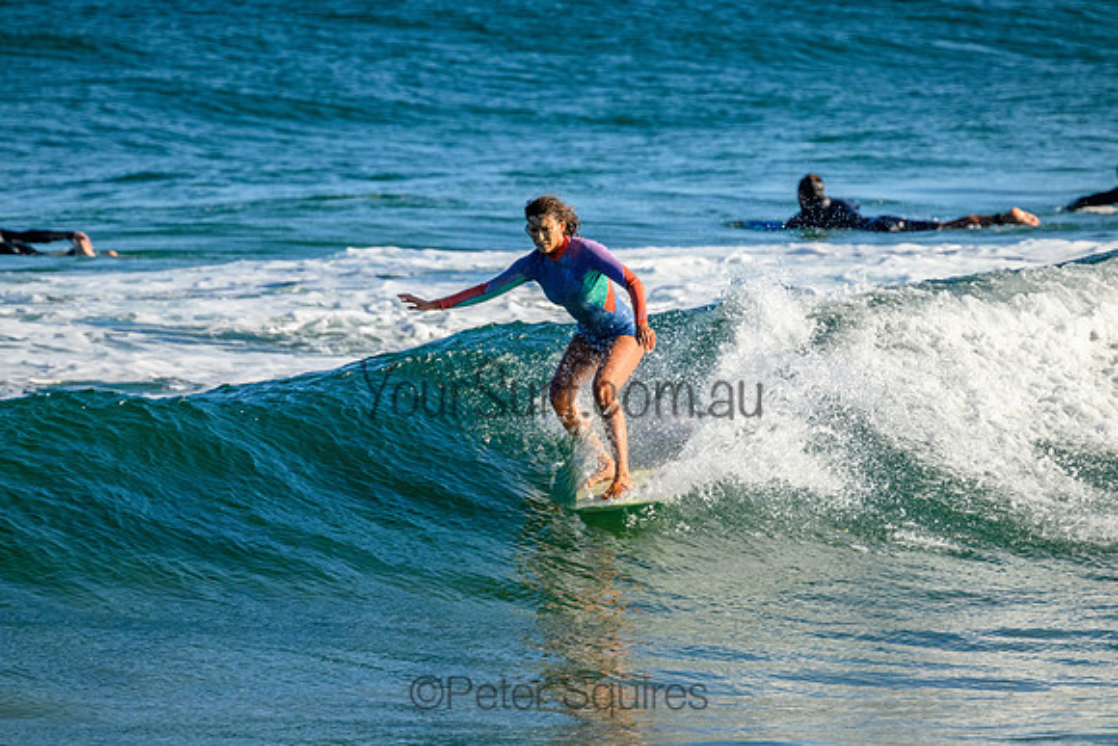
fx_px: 24849
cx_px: 559
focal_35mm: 800
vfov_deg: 1.7
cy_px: 373
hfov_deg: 2.6
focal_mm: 800
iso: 1600
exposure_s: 1/2000
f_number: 11
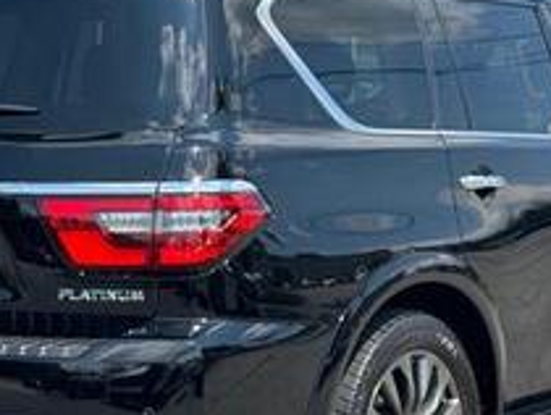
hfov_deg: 17.1
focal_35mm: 115
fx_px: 1833
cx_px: 299
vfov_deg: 12.9
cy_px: 289
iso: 64
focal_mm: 6.76
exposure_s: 1/1818
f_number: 1.78
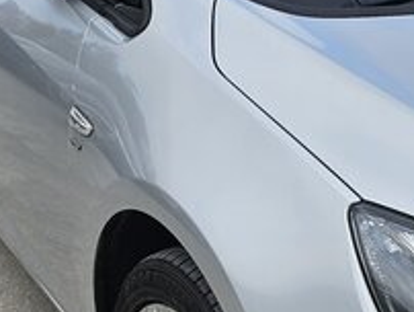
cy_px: 289
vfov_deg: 16.0
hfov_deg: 21.5
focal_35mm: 91
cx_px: 246
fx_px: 1090
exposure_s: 1/551
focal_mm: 6.3
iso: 10
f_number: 1.7
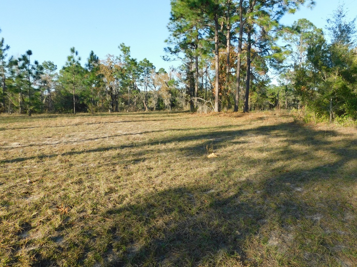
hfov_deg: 65.1
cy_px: 119
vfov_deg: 51.2
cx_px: 200
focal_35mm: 27
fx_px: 278
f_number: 3
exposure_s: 1/500
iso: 125
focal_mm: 4
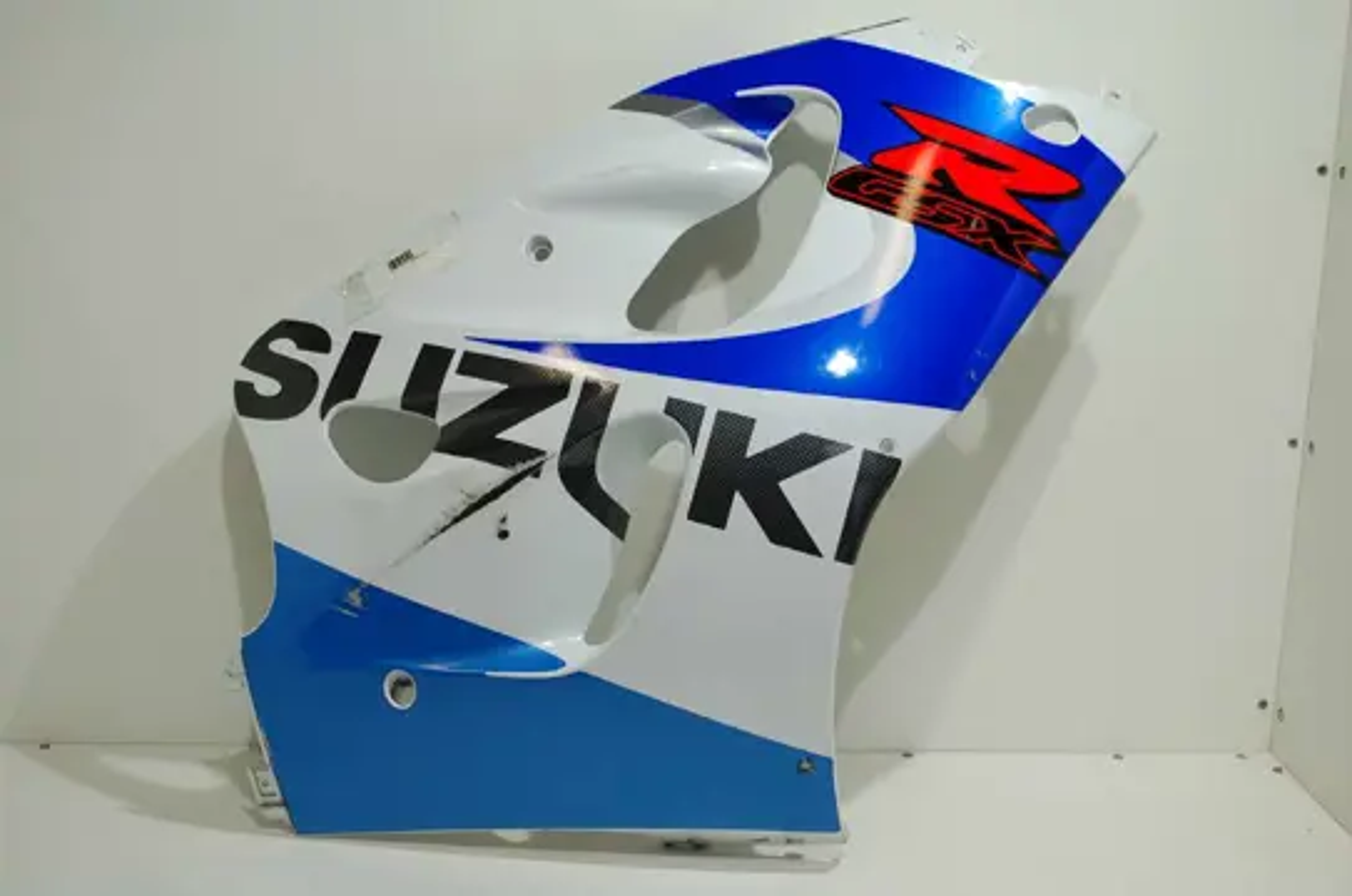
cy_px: 448
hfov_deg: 45.0
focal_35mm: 44
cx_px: 676
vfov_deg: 30.7
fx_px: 1631
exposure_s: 1/125
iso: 400
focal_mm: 29
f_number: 5.6
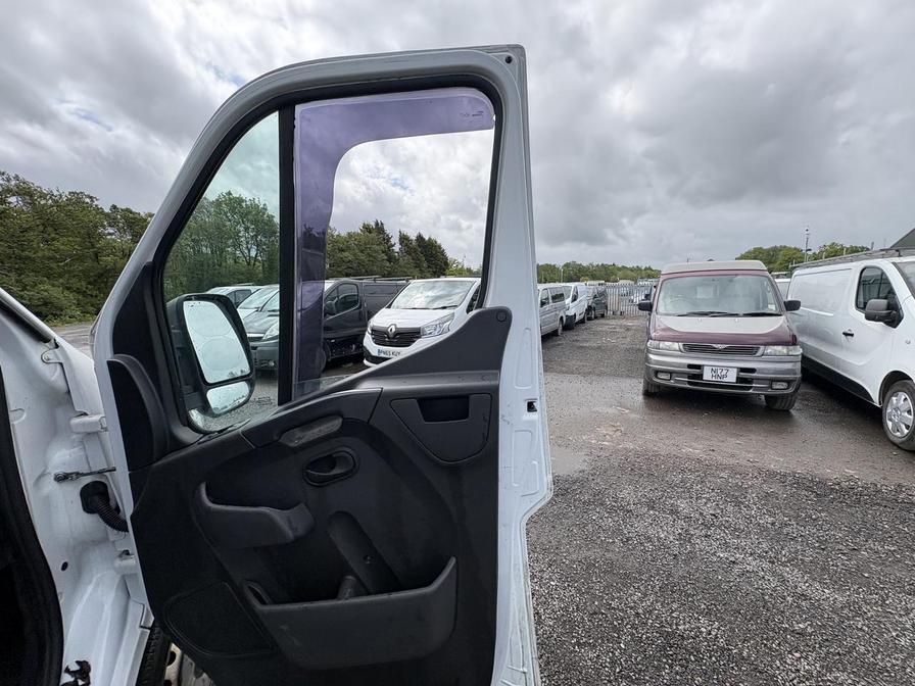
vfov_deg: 85.7
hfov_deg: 102.1
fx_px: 370
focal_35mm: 14
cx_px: 458
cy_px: 343
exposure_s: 1/1126
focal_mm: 2.22
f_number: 2.2
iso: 50
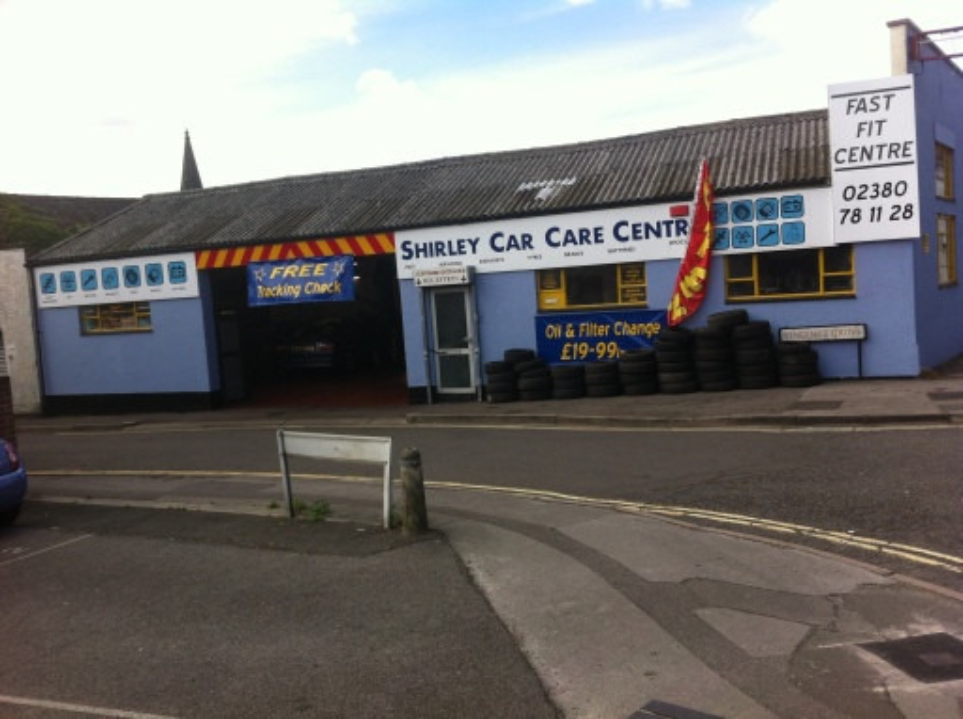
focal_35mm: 35
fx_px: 972
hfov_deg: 52.7
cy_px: 360
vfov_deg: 40.6
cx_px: 482
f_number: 2.8
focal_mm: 3.85
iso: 80
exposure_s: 1/718
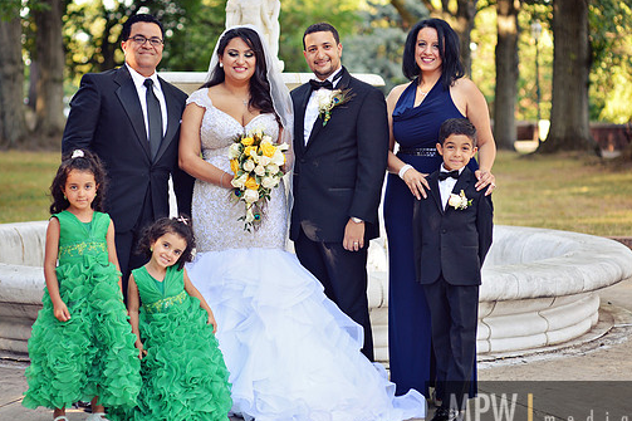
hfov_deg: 20.8
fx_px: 1720
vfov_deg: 14.0
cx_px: 285
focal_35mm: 98
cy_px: 217
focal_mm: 85
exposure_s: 1/500
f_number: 2.8
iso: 400
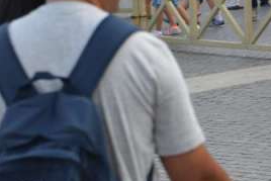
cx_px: 290
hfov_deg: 9.7
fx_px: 1574
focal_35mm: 209
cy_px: 116
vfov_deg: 6.6
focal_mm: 70
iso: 125
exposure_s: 1/100
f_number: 5
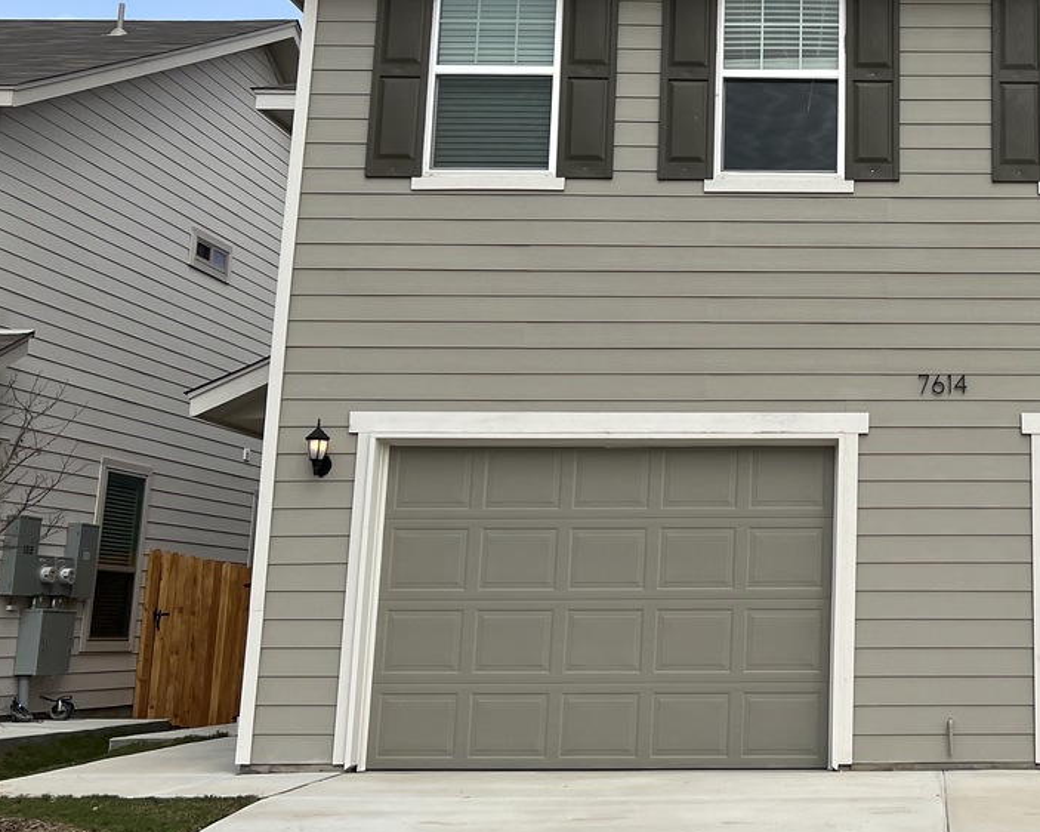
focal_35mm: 52
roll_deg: -0.5
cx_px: 941
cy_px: 290
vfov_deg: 29.0
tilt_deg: +11.6
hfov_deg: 34.0
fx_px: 1600
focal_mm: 5.7
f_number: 1.5
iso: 50
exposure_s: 1/4831
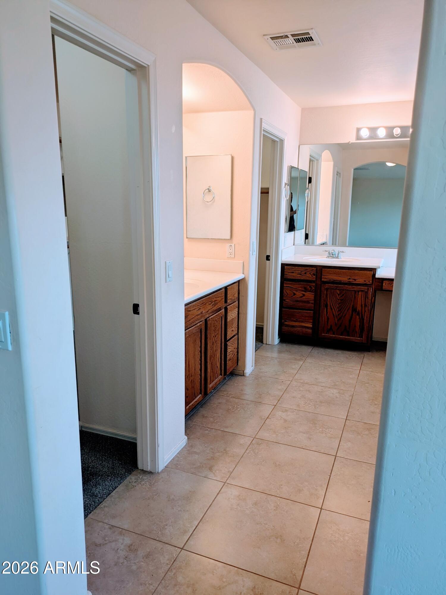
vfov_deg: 69.4
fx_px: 429
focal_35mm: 25
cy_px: 298
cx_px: 223
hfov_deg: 54.9
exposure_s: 1/120
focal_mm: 5.43
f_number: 1.89
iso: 57
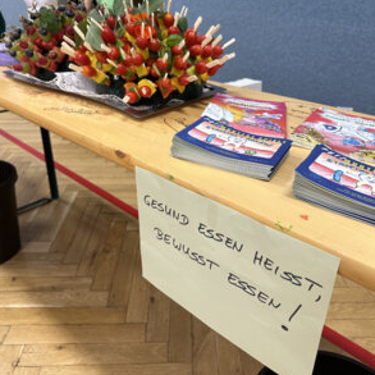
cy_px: 168
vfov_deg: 55.5
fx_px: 355
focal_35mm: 29
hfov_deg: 55.6
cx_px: 187
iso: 125
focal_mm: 6.9
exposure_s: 1/100
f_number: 1.8
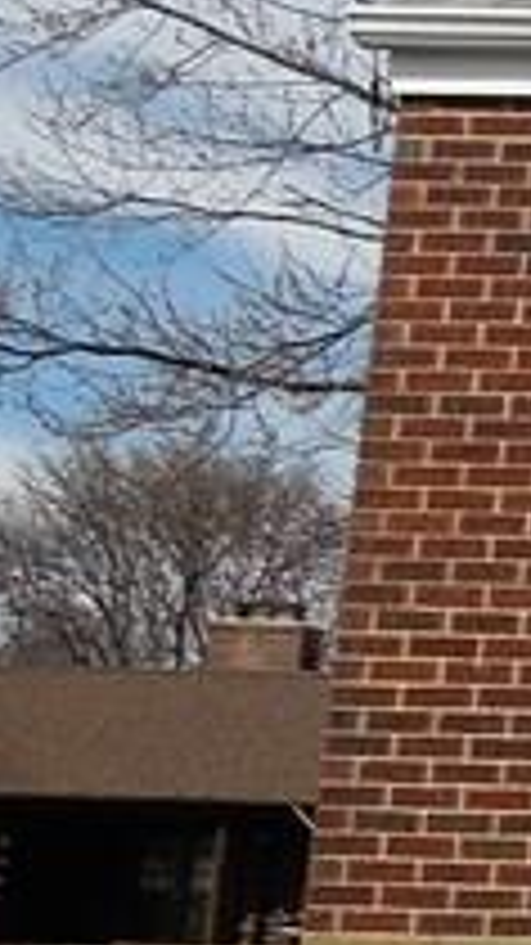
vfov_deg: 16.1
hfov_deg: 6.8
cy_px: 502
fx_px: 3332
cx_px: 2192
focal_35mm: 133
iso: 100
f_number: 6.6
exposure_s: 1/640
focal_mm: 4.5
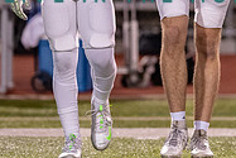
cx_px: 263
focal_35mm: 563
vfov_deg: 2.4
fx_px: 3694
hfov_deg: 3.7
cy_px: -58
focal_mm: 135
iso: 2500
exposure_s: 1/1250
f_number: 2
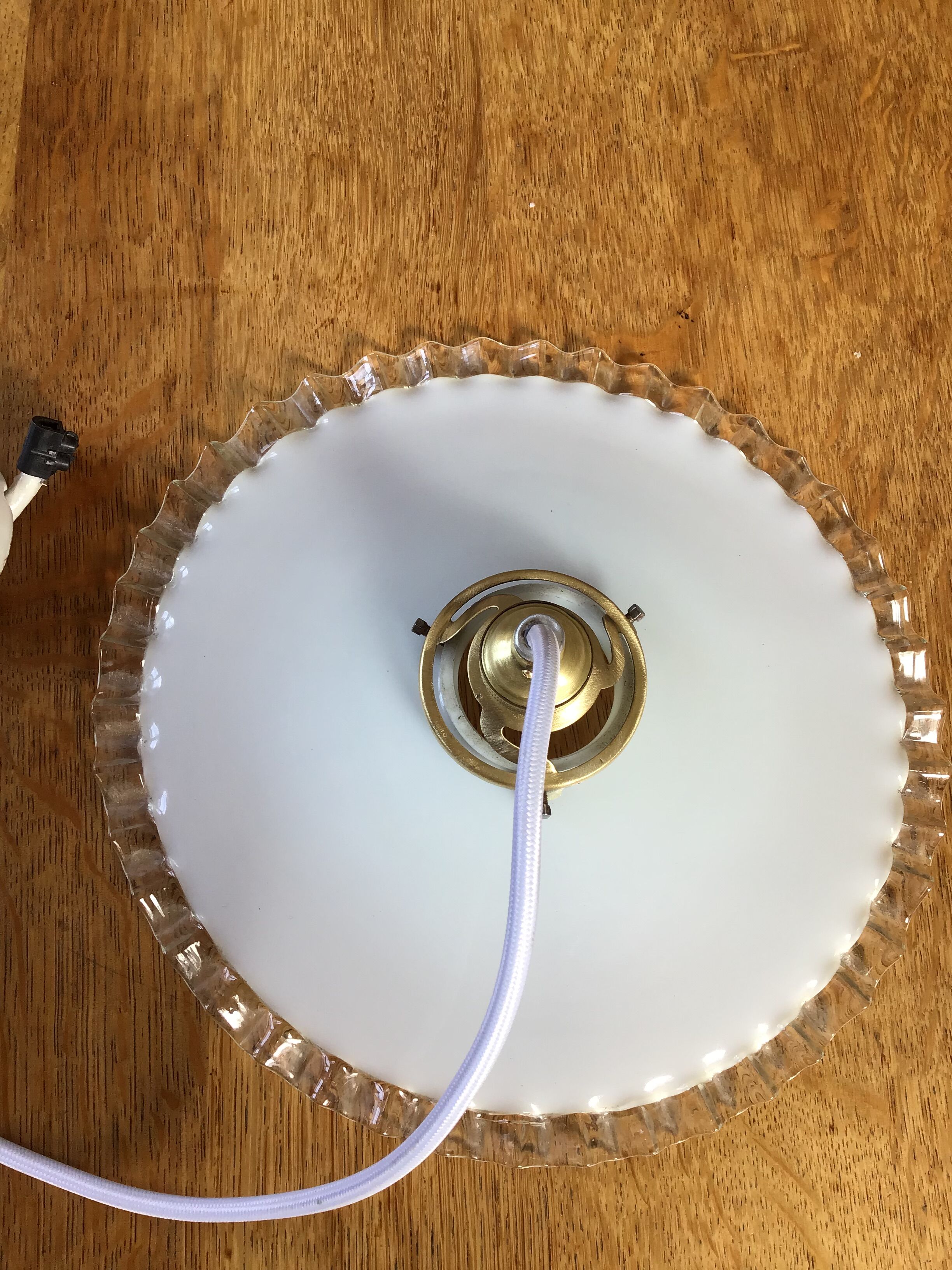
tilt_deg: -71.7
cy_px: 635
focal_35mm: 31
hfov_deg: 45.4
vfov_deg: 58.4
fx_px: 1137
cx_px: 476
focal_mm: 3.3
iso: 25
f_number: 2.4
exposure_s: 1/50
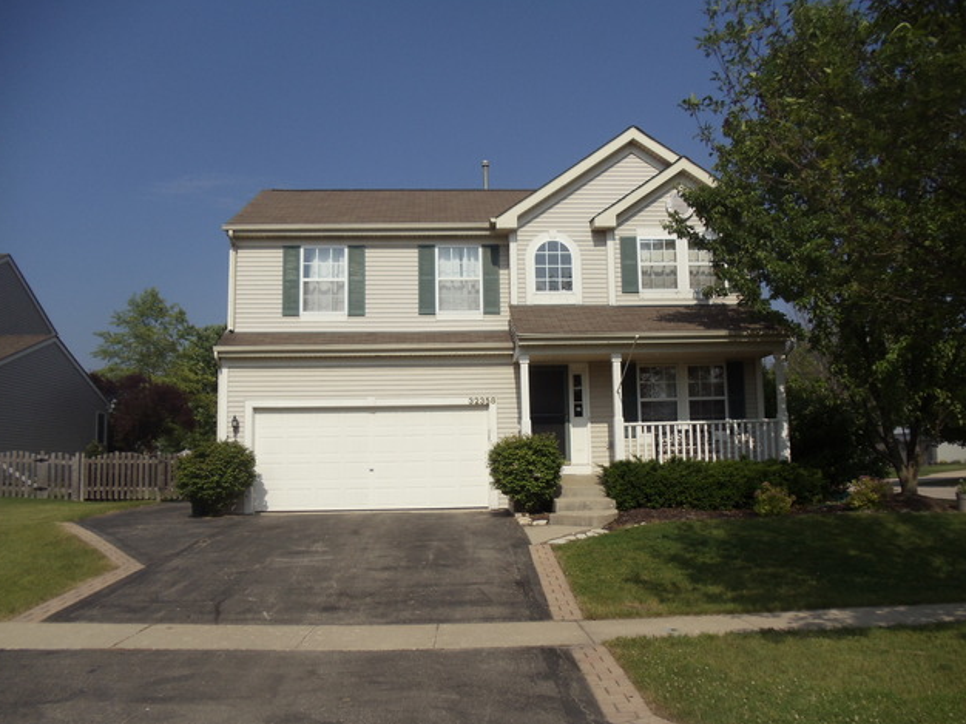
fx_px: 1255
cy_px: 364
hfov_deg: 42.1
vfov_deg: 32.2
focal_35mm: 45
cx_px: 474
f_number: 7.1
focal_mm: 6
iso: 100
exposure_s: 1/640
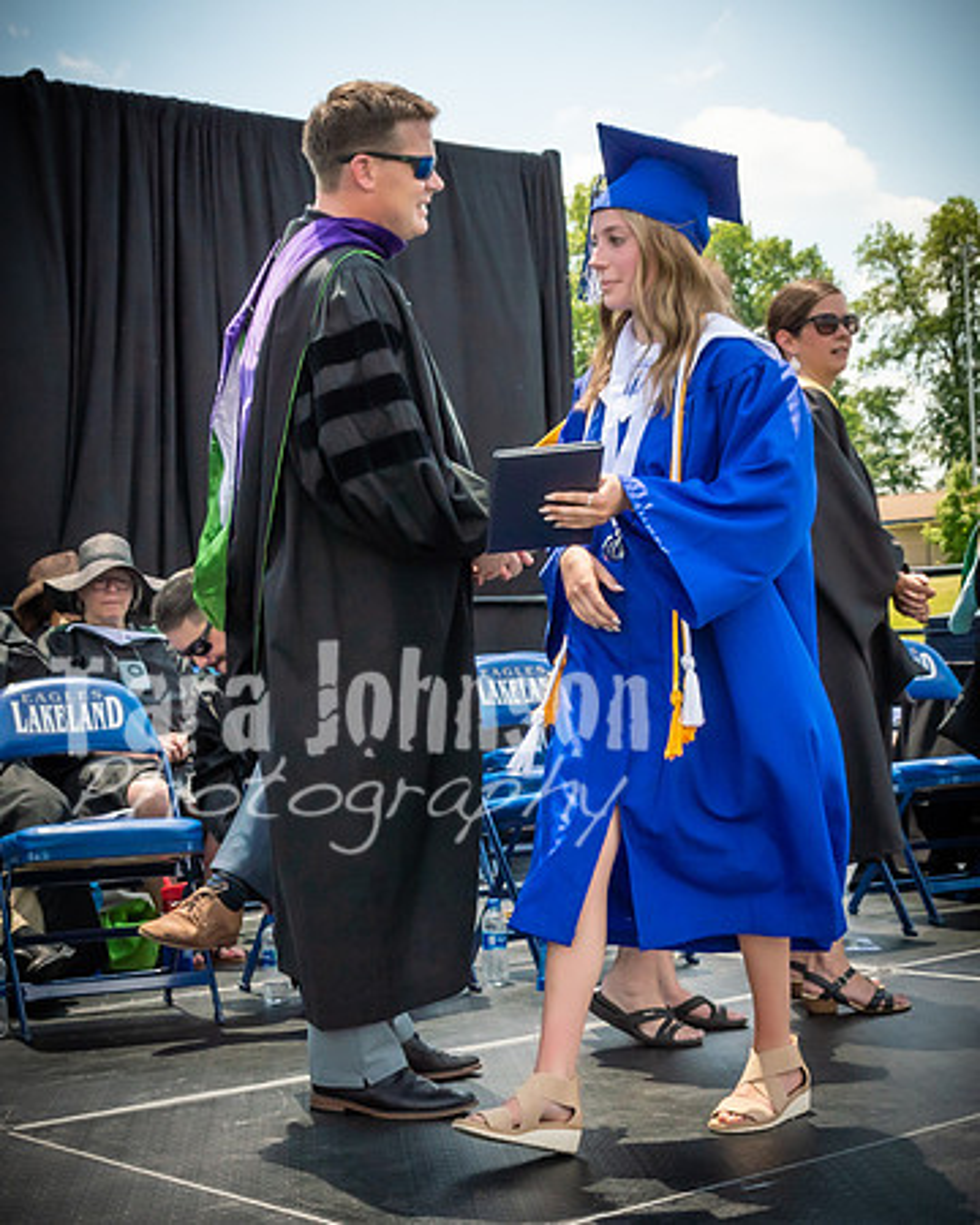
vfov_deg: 31.6
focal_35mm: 60
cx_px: 461
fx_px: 2162
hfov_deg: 25.5
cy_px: 732
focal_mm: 19
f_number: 7.1
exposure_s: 1/800
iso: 200
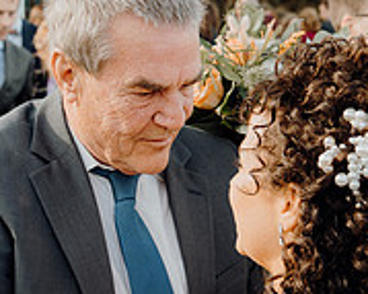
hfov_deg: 26.0
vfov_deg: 20.7
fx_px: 795
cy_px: 233
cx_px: 136
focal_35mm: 73
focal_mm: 24
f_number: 3.5
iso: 200
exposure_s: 1/400
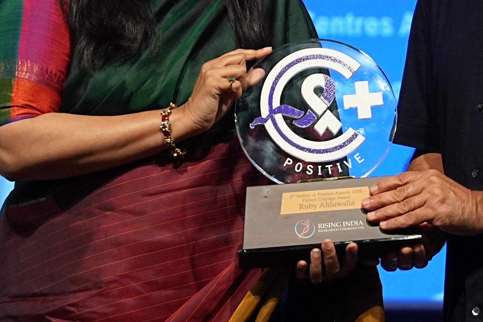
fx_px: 3797
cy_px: -9
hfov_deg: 7.3
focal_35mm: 283
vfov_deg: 4.8
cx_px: 364
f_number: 2.8
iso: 1600
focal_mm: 70
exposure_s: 1/400
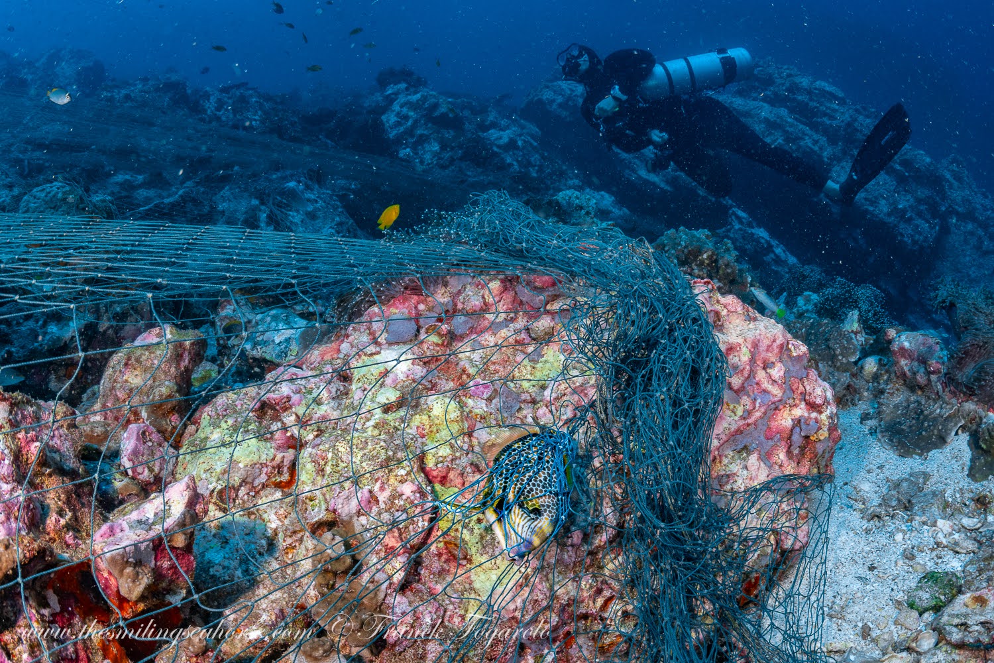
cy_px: 435
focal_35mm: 22
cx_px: 513
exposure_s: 1/90
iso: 400
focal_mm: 15
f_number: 9.5
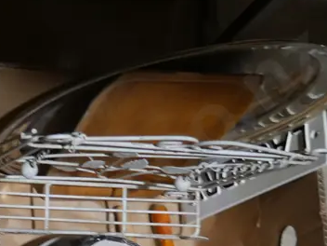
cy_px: 333
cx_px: -62
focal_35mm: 93
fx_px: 879
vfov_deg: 15.1
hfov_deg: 19.8
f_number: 3.6
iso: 200
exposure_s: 1/60
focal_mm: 16
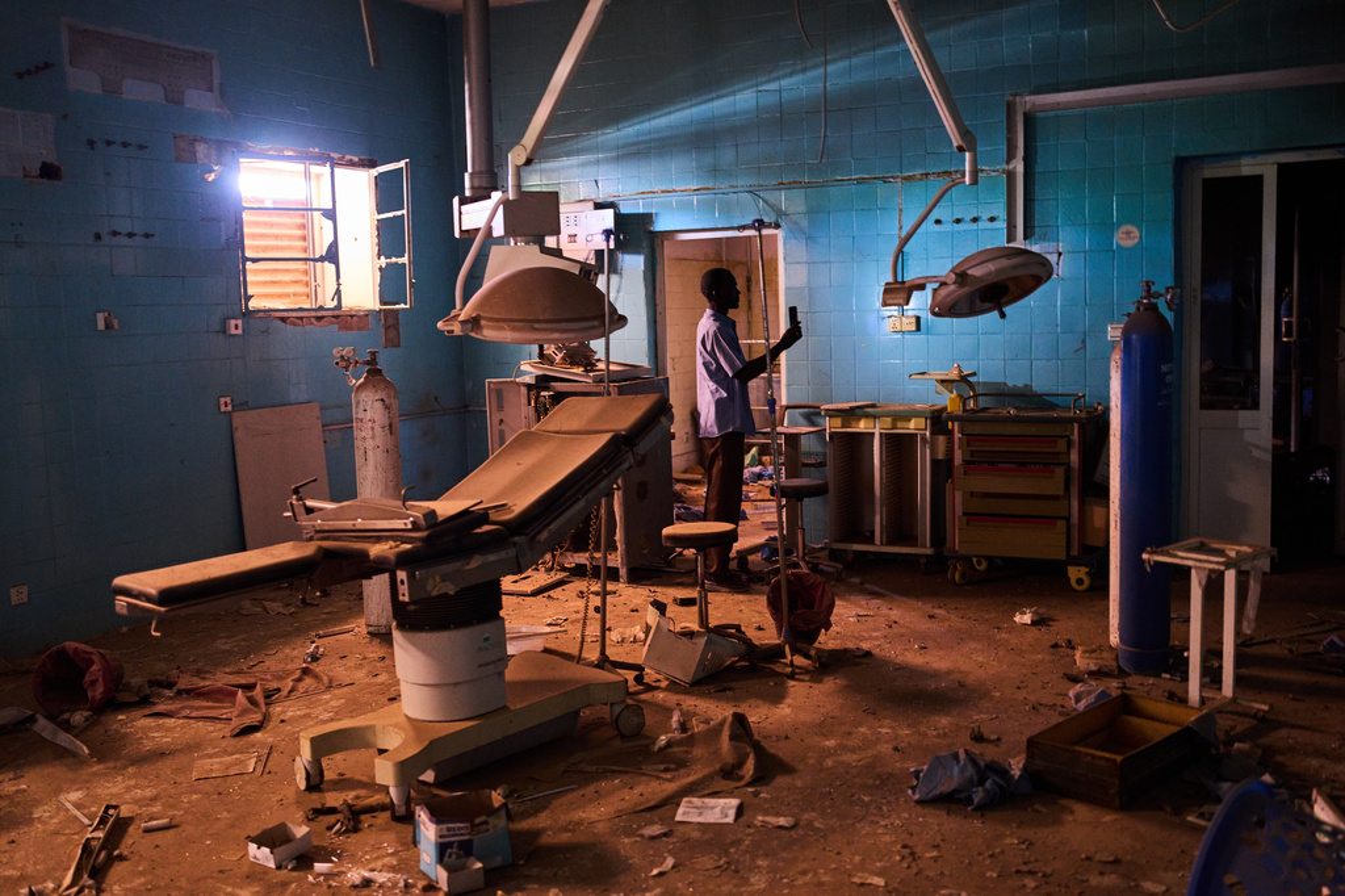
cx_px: 672
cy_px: 448
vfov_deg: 37.8
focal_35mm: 35
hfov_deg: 54.4
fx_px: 1307
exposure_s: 1/80
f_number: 1.8
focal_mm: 35
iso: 2500
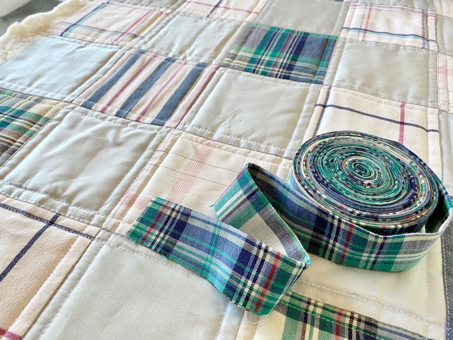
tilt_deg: -46.6
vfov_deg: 53.1
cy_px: 170
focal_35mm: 26
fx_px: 340
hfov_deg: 67.3
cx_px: 226
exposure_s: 1/60
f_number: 1.8
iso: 100
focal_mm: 4.25
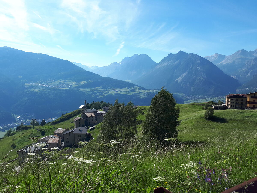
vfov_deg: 51.4
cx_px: 128
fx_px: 200
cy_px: 96
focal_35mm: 27
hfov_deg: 65.3
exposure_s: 1/1195
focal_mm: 3.6
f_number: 1.9
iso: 40
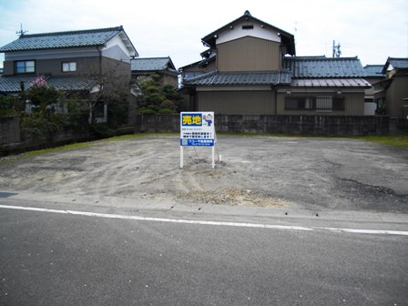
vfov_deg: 45.4
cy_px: 153
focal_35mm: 31
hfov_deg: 58.4
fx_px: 365
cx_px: 204
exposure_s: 1/125
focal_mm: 5.7
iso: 100
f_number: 8.8
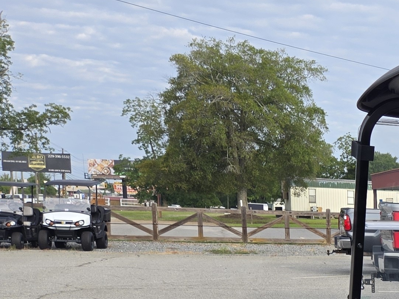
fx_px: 980
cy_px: 372
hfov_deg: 18.6
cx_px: 690
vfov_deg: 16.5
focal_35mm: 85
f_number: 1.8
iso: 25
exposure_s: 1/717
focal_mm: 5.4
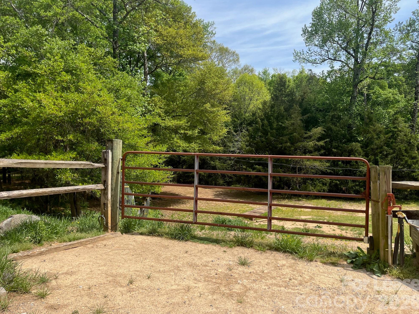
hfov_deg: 65.3
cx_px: 206
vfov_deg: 51.4
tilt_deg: -1.7
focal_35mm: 27
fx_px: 327
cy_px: 154
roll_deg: +0.2
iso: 50
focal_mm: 5.1
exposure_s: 1/2410
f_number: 1.6
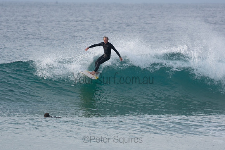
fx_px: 3001
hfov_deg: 4.3
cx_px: 112
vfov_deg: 2.9
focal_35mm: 480
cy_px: 75
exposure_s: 1/1600
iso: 560
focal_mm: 320
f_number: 5.6
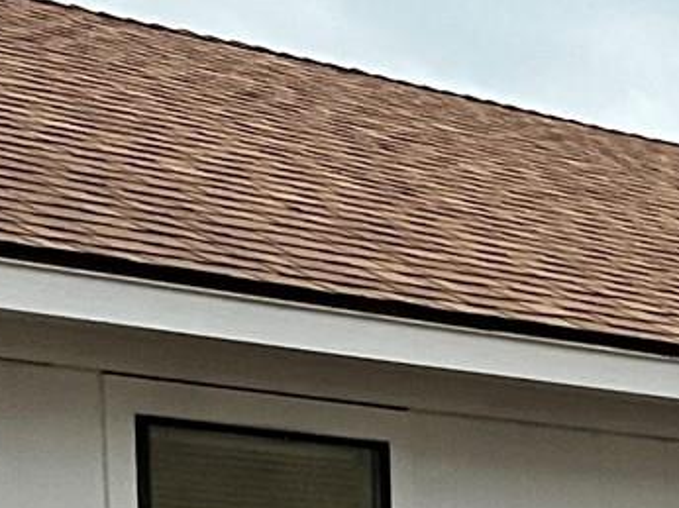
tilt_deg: -7.3
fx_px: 3019
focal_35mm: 154
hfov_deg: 12.7
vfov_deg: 8.8
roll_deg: +0.4
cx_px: 661
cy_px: 1159
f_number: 1.6
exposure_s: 1/30
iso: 500
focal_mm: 5.1
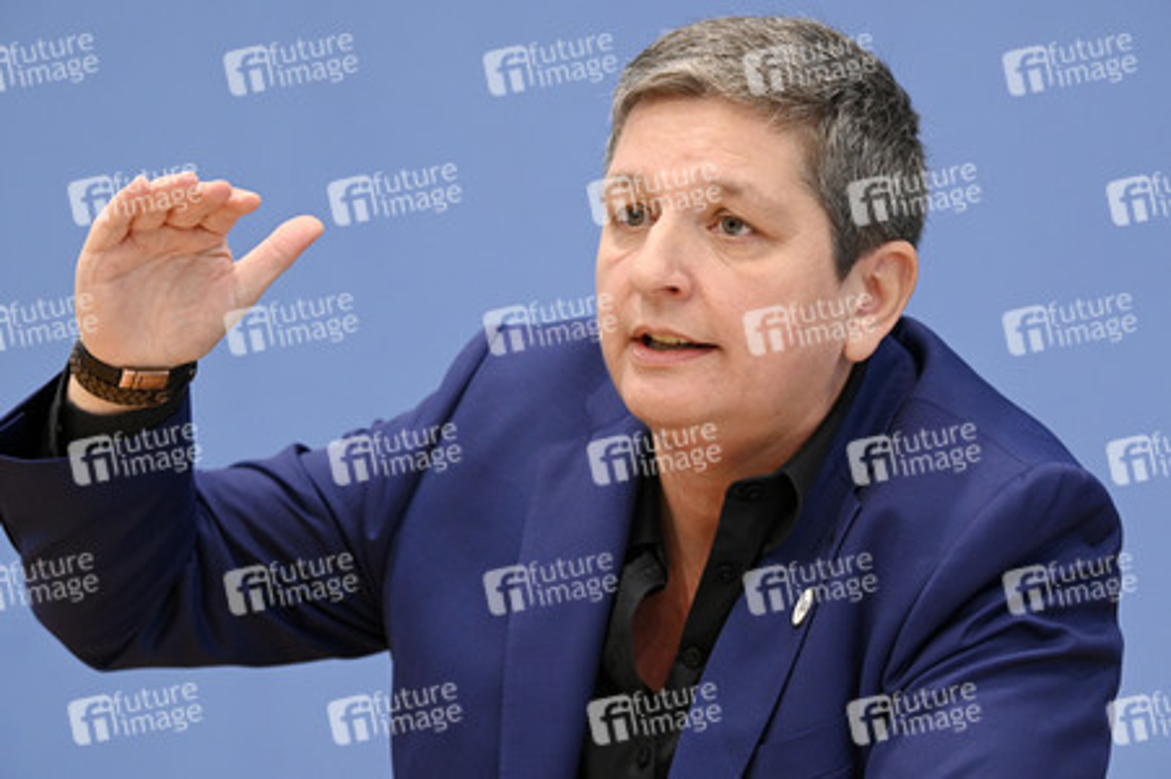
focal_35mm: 150
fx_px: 4875
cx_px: 586
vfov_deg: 9.1
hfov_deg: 13.7
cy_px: 390
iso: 4000
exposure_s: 1/640
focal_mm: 150
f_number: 5
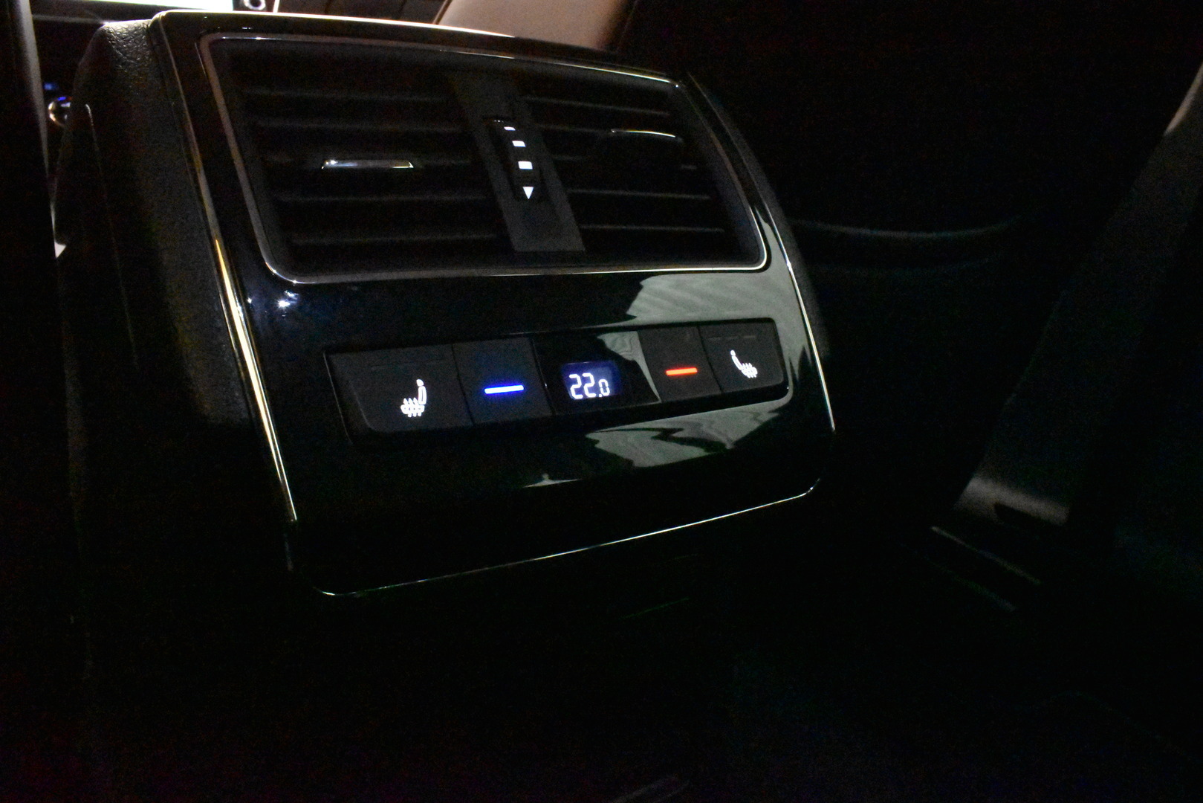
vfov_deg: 47.9
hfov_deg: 67.4
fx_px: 902
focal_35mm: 27
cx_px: 602
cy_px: 402
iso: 25600
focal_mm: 18
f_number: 22
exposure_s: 1/20
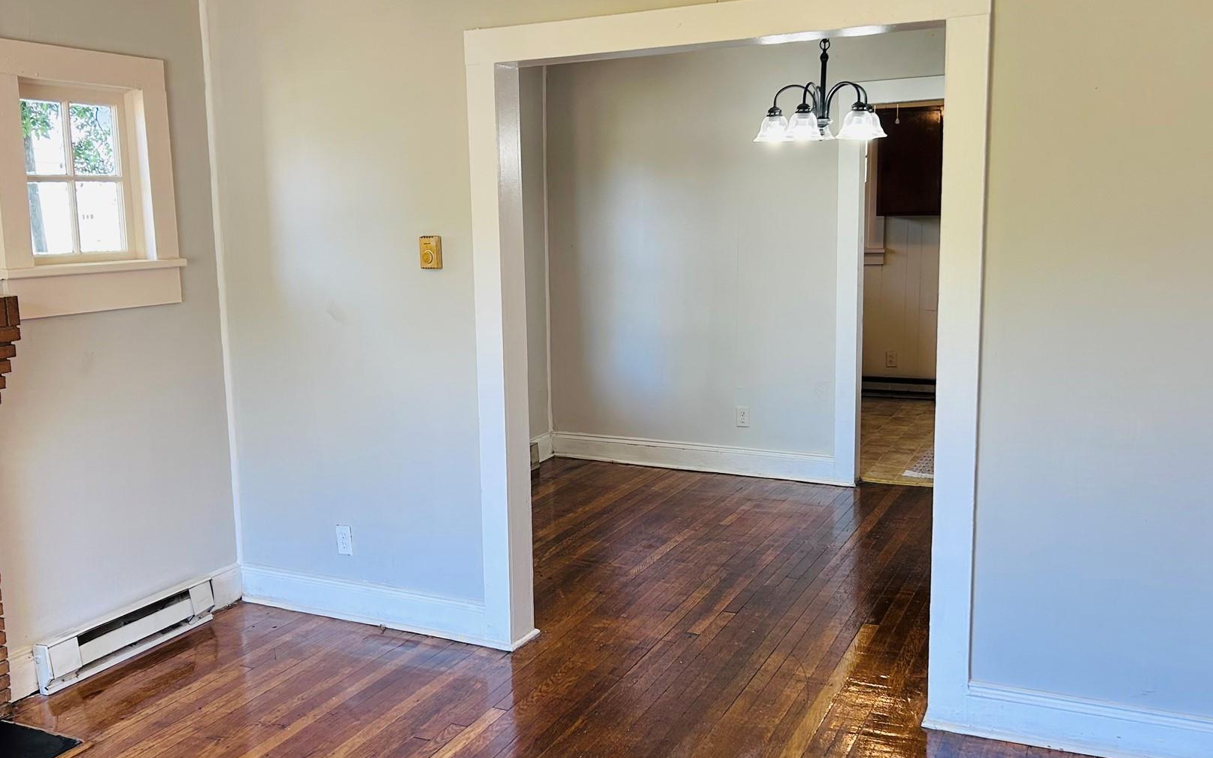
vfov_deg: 36.3
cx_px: 553
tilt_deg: -9.7
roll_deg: +1.4
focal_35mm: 35
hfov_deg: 55.2
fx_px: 1157
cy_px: 399
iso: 80
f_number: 1.5
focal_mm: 5.7
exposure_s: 1/120
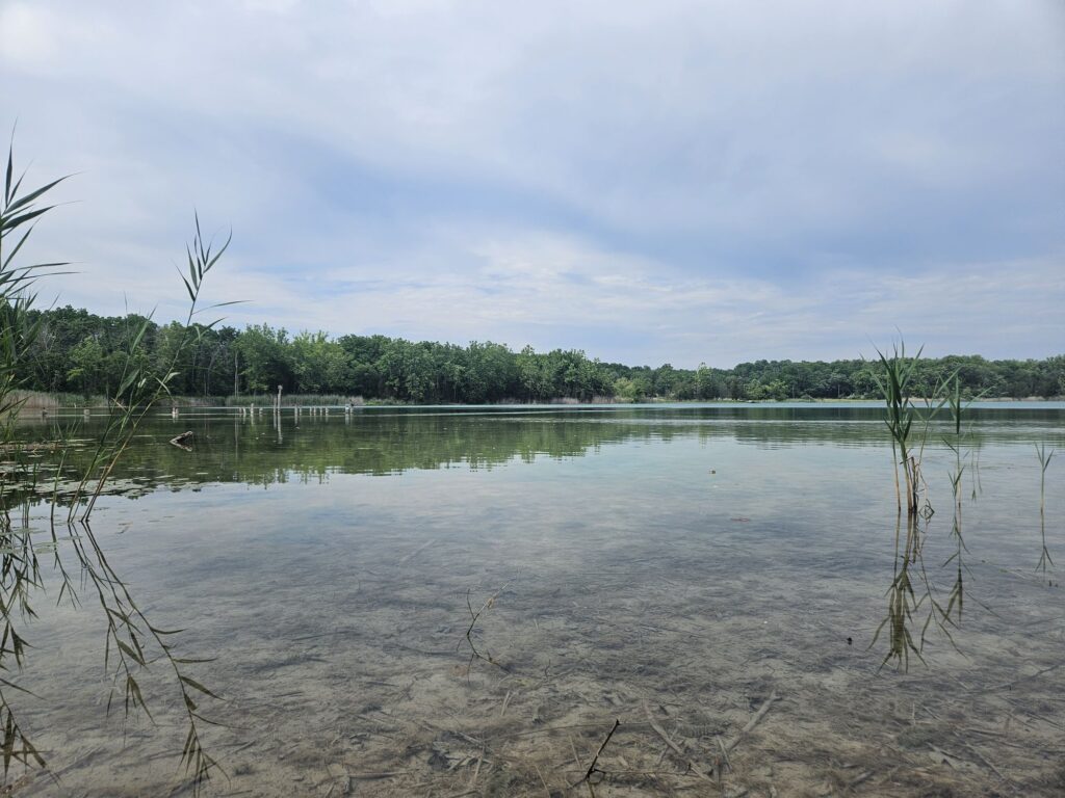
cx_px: 532
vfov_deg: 58.9
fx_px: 708
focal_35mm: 23
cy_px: 399
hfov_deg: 73.9
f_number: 1.8
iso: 25
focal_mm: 5.4
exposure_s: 1/3255
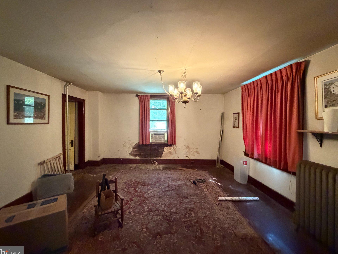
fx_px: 146
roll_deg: -0.9
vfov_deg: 81.8
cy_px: 125
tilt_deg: -0.7
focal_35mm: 15
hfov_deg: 98.1
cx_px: 161
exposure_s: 1/60
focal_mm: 2.22
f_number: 2.2
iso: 1000
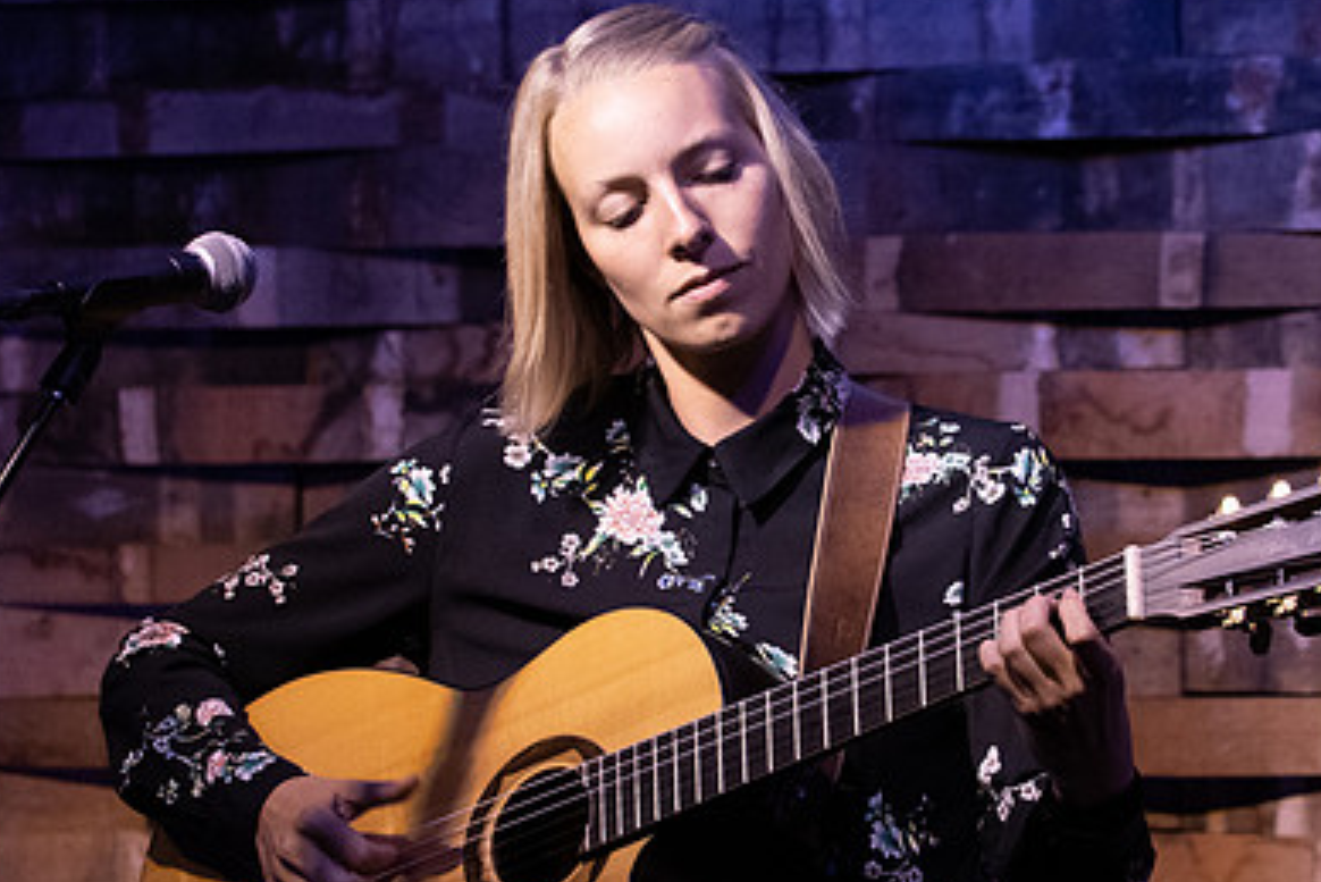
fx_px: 15270
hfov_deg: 5.0
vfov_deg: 3.3
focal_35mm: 416
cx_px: 831
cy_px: 498
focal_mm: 240
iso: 6400
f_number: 6.3
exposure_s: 1/125
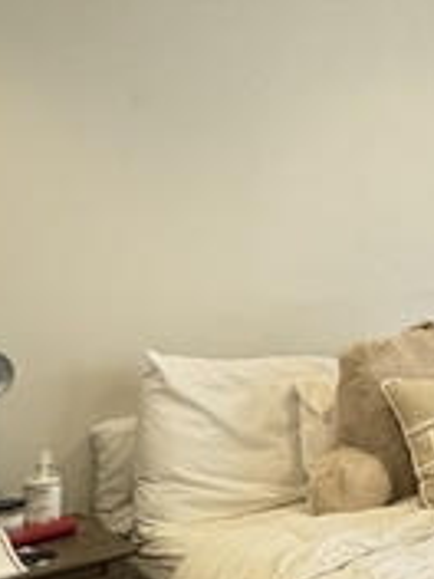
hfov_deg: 18.8
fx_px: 1020
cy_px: 122
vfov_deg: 30.9
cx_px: 769
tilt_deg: +6.1
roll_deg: +1.4
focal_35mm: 61
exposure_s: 1/120
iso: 200
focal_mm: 2.22
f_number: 2.2
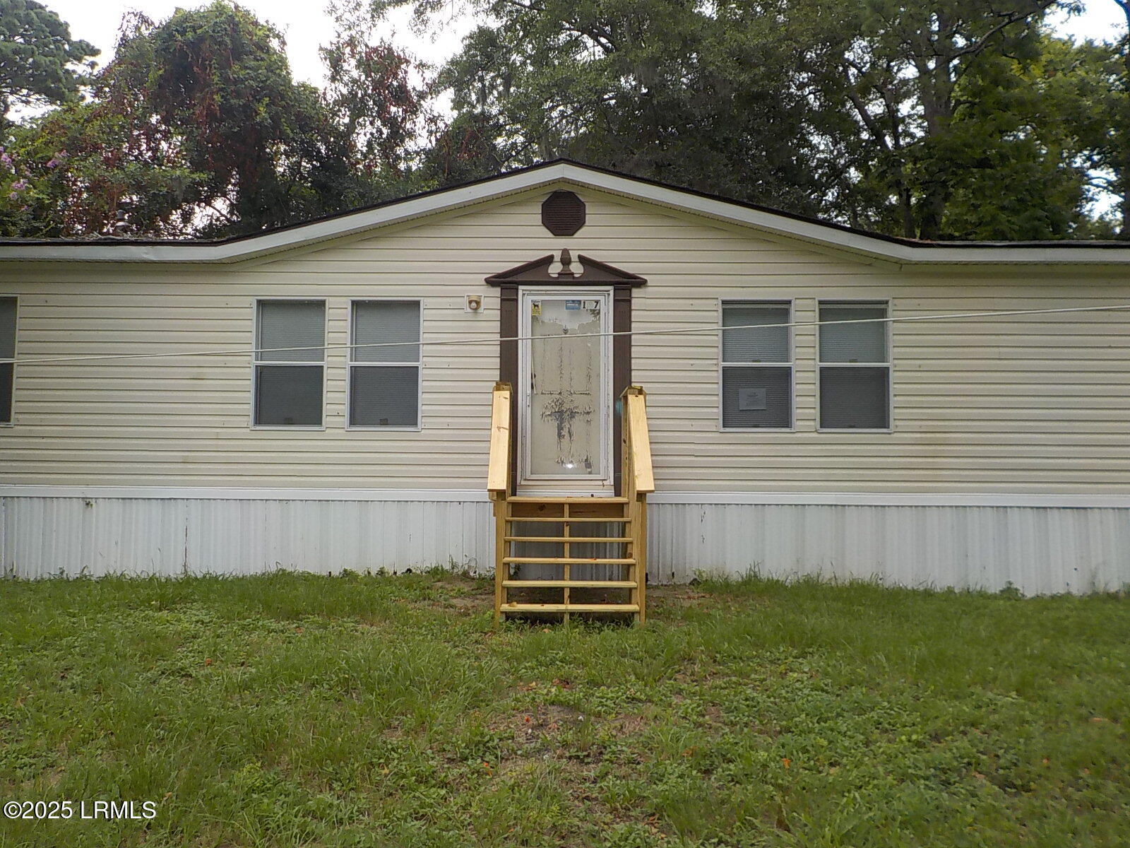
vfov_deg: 46.8
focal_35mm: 30
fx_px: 979
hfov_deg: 60.0
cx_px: 565
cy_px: 424
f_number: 3.3
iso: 125
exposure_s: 1/250
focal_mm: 4.1
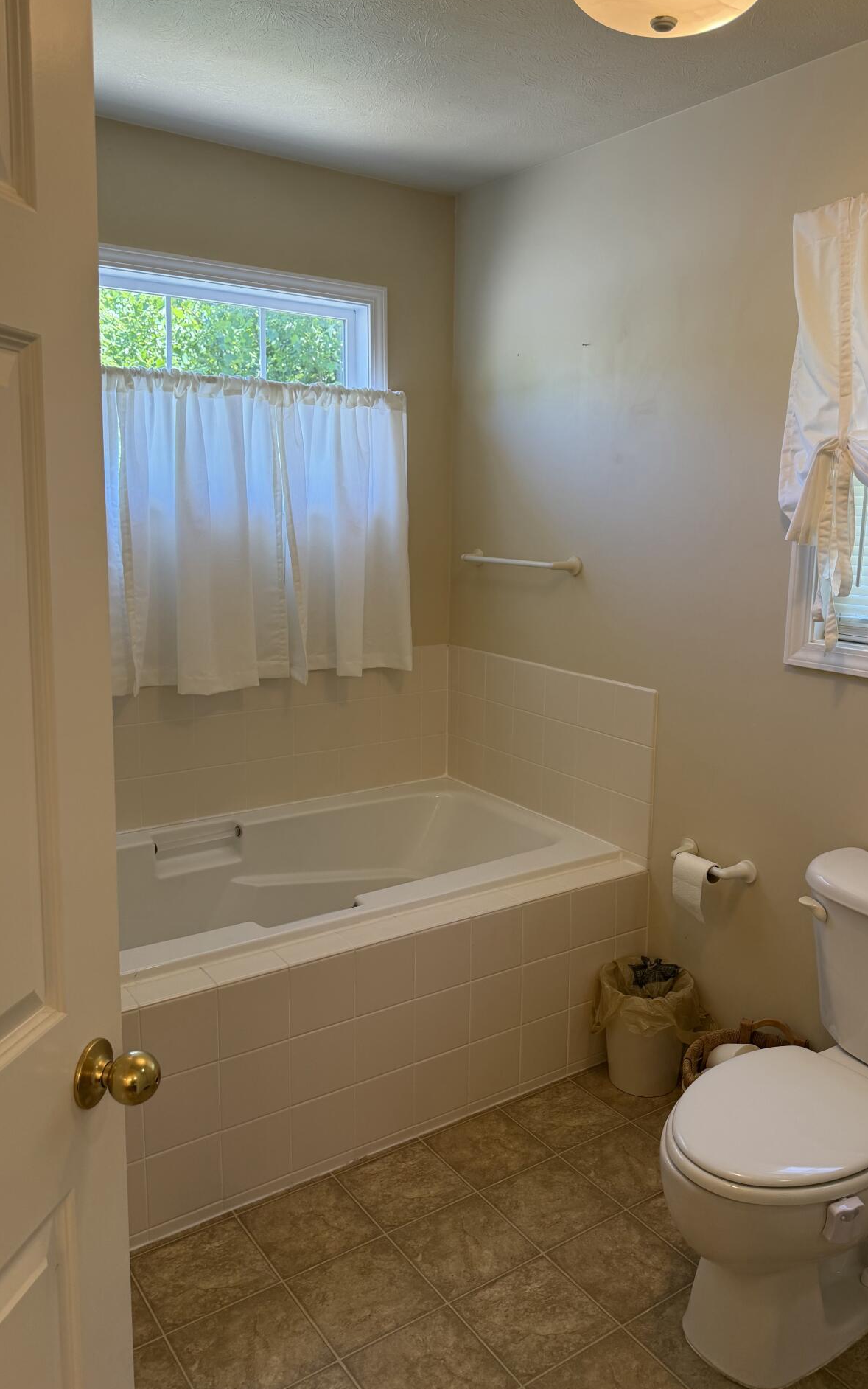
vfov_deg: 68.3
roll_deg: -1.2
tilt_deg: -8.4
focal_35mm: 27
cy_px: 657
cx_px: 492
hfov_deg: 45.9
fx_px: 1022
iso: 100
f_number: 1.78
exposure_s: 1/121
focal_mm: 6.76
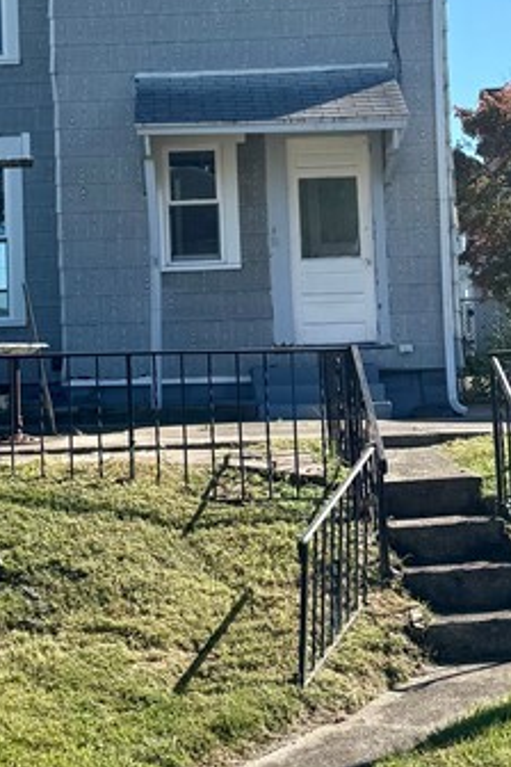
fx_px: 1618
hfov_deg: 17.8
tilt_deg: +4.9
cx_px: 125
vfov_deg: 26.5
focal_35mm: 76
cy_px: 258
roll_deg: +2.9
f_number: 1.78
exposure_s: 1/3802
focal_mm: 6.76
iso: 80
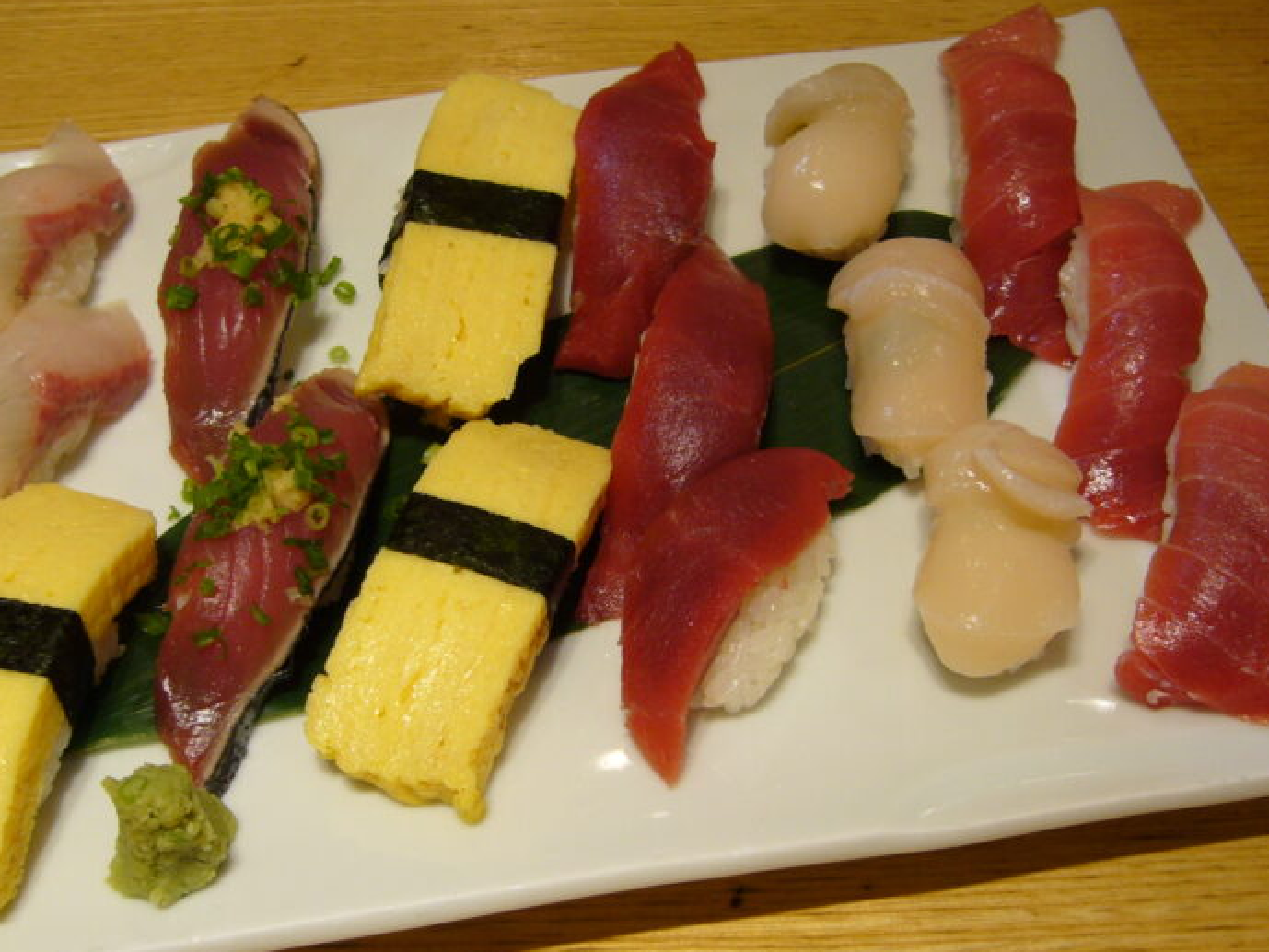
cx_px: 589
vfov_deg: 28.0
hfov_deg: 36.8
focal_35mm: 52
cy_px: 567
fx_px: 1907
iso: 100
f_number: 2.8
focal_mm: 5.8
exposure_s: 1/50
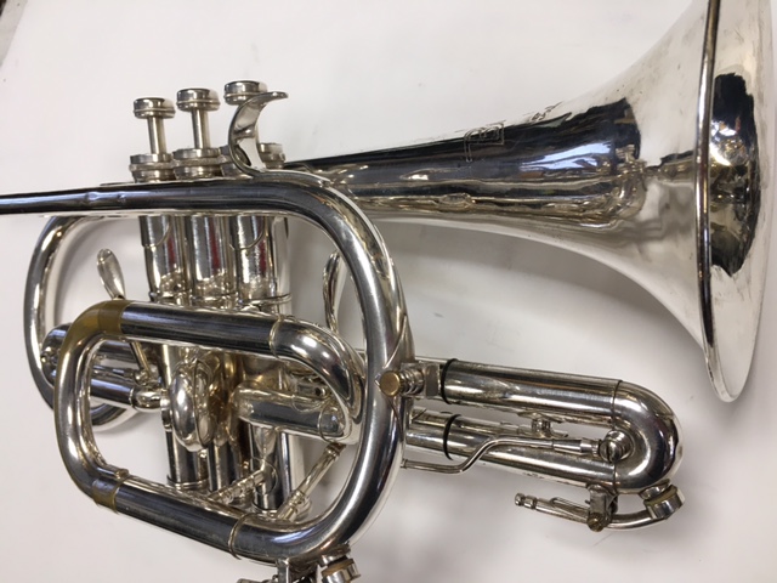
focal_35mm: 29
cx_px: 388
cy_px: 292
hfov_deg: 61.7
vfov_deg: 48.2
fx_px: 651
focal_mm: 4.15
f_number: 2.2
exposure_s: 1/33
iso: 50
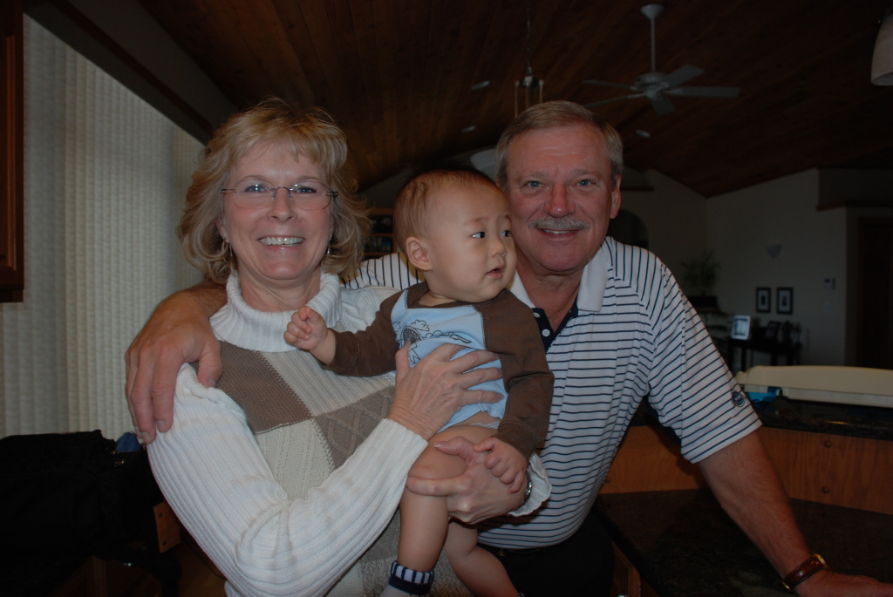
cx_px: 446
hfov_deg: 67.3
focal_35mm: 27
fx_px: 670
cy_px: 298
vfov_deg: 48.0
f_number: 3.5
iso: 200
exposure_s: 1/60
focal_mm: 18
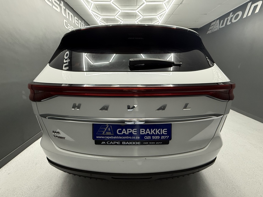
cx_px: 132
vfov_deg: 85.7
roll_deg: +0.8
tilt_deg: -16.8
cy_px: 98
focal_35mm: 14
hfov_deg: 102.1
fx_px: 106
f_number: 2.2
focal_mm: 2.22
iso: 320
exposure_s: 1/100
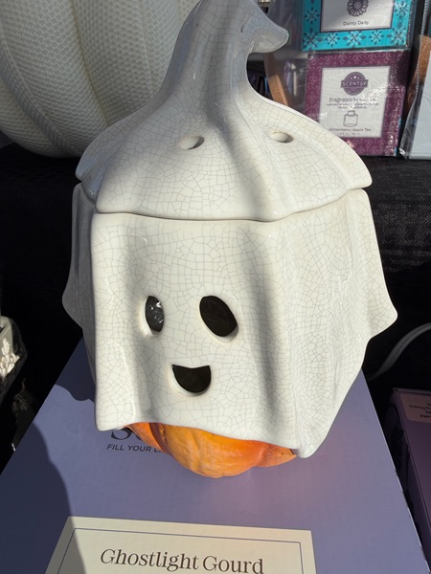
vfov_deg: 71.6
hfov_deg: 56.8
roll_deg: +0.4
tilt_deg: -26.3
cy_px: 287
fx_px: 398
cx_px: 216
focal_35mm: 24
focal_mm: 2.22
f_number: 2.2
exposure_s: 1/2315
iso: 16
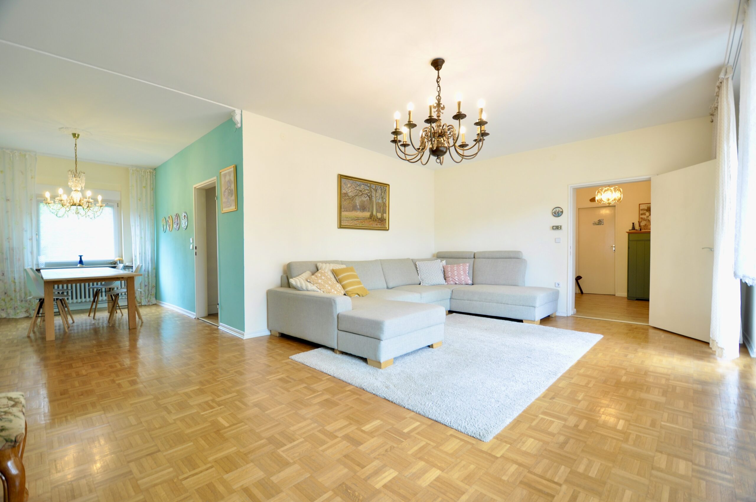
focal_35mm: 15
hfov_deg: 100.5
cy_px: 251
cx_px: 378
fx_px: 315
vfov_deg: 77.2
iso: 200
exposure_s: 1/13
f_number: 3.5
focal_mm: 10
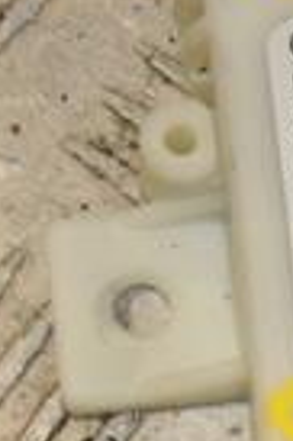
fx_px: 4663
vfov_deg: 5.4
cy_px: 351
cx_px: 528
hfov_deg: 3.6
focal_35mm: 381
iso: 800
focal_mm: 58
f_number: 9
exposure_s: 1/200
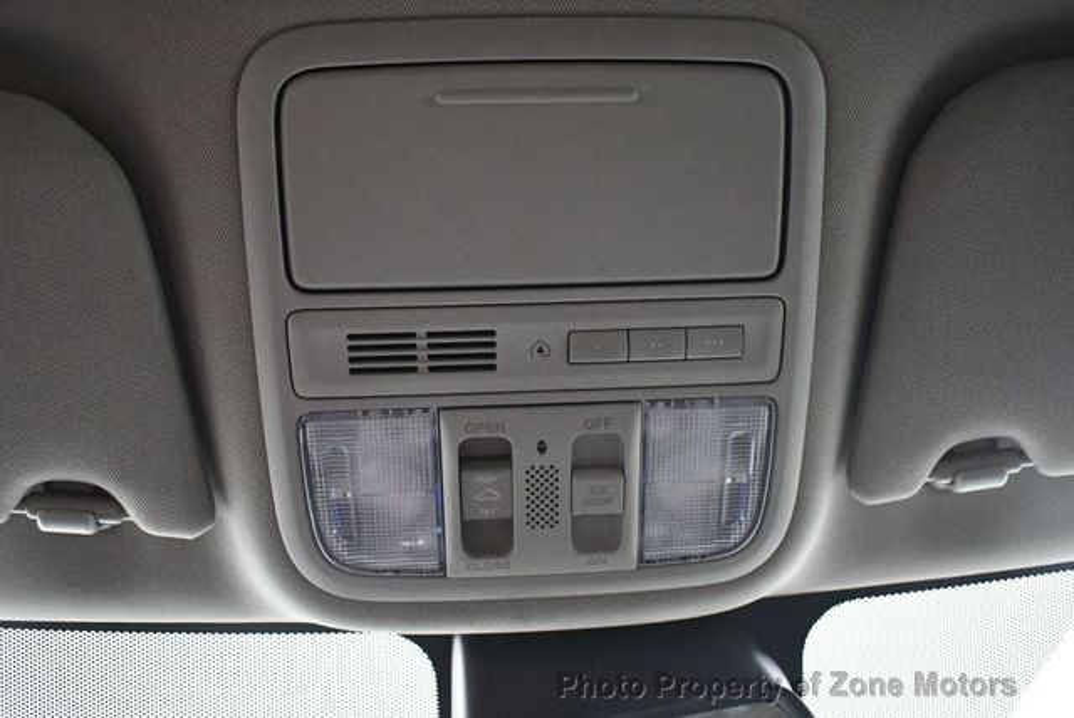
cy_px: 359
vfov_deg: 36.9
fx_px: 1075
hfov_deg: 53.1
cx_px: 537
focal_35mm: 36
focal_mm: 18
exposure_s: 1/60
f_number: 3.5
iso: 7200
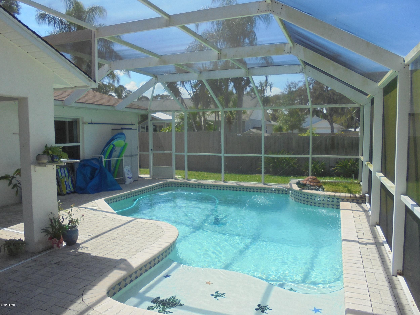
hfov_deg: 67.3
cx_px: 210
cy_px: 158
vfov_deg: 53.1
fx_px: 315
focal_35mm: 26
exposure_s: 1/500
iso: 100
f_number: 3.5
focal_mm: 4.6
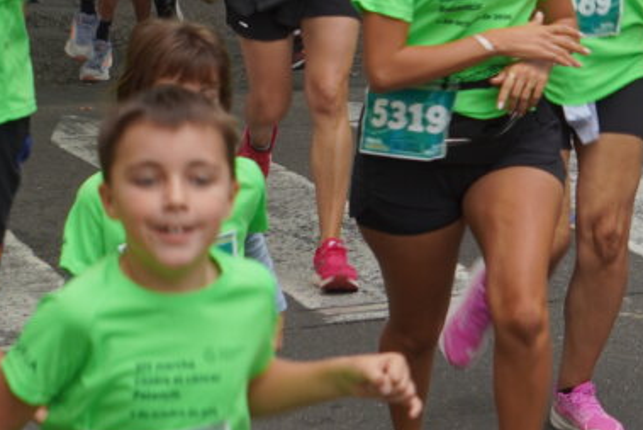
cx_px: 526
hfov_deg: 7.4
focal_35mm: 279
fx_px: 4979
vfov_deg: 4.9
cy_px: -188
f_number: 5.6
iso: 100
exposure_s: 1/160
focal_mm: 55
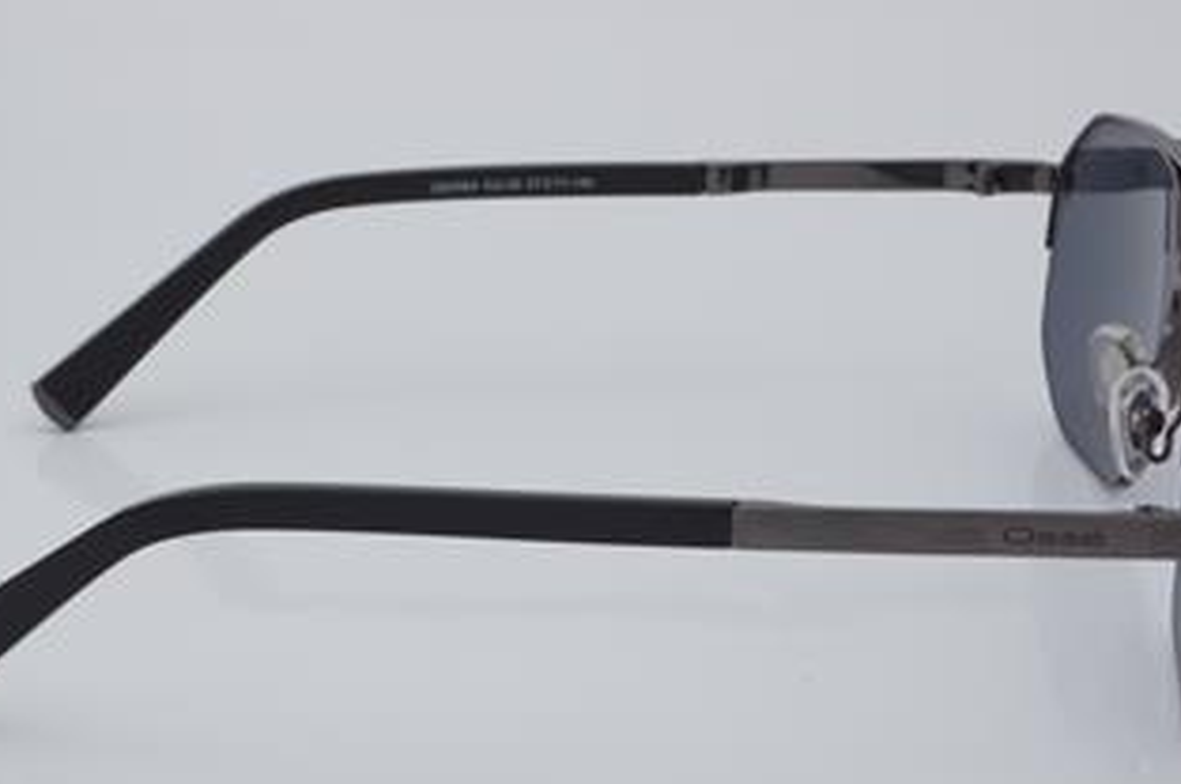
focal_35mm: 96
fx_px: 3146
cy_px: 430
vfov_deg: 14.2
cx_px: 581
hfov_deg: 21.3
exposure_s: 1/4
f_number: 32
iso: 100
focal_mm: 50
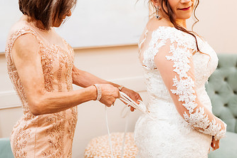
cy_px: 51
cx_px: 115
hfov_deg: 32.9
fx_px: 402
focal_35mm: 61
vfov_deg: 22.2
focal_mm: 35
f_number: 1.8
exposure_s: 1/500
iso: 1250
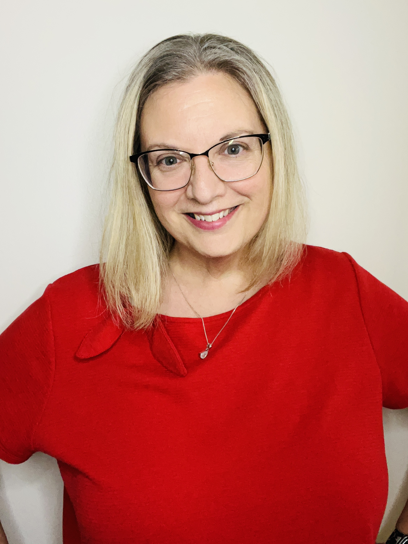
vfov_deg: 60.0
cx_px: 204
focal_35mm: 30
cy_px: 272
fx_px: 471
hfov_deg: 46.8
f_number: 2.2
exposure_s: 1/60
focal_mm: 2.71
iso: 320
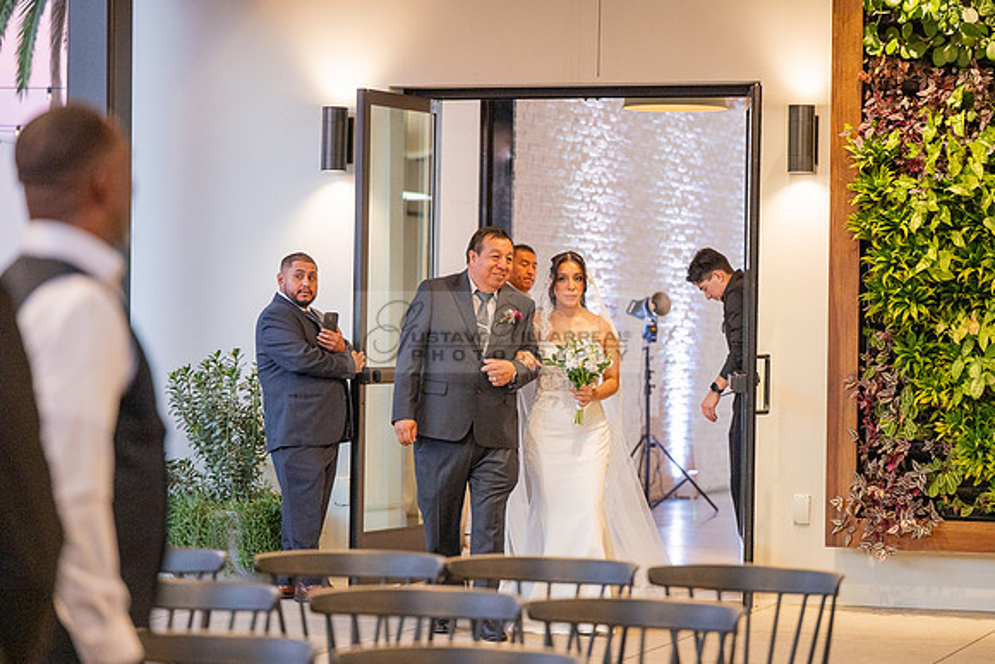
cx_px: 498
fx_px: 3179
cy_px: 332
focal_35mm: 115
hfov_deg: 17.8
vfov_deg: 11.9
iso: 1600
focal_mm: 115
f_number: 2.8
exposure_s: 1/320
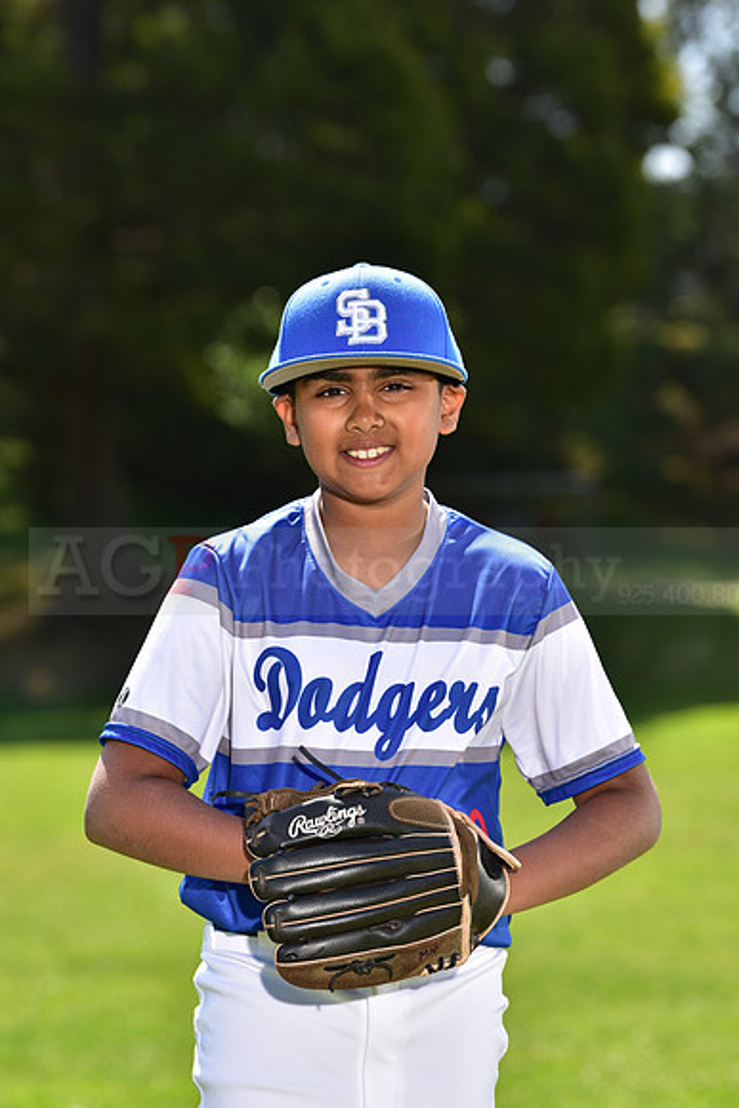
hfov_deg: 9.2
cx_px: 370
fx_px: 4616
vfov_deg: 13.7
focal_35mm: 150
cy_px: 554
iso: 80
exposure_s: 1/200
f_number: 5.6
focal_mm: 150
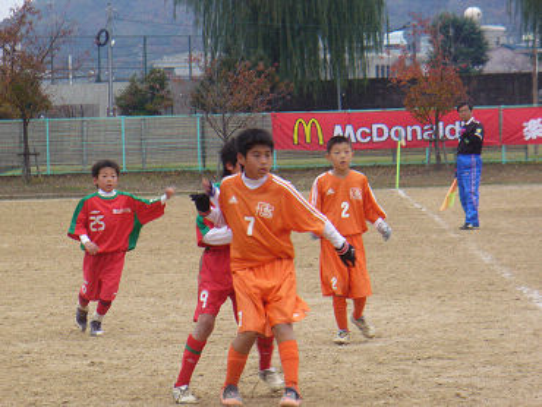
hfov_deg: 8.9
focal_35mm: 222
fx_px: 3478
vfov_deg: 6.7
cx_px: 271
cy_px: 204
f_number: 4.5
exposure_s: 1/80
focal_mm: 36.6
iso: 80
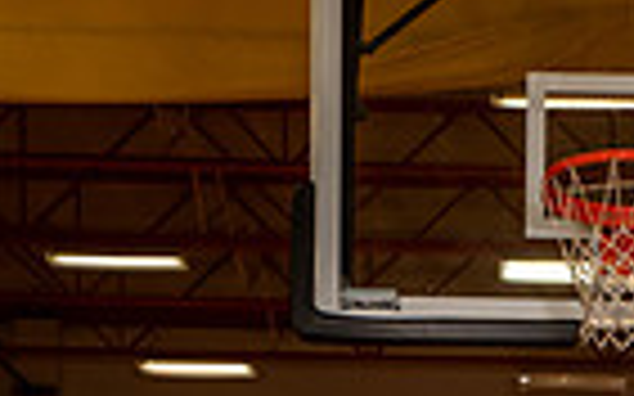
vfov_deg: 8.7
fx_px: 2366
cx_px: 630
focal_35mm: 137
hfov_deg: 15.0
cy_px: 963
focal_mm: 42
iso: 640
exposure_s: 1/400
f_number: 7.1
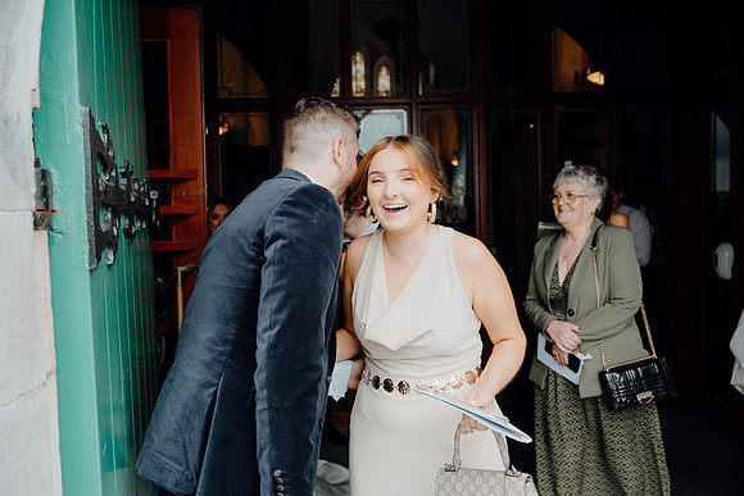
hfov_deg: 65.5
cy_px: 248
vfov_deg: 46.4
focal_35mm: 28
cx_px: 372
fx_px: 579
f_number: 3.5
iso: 200
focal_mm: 28
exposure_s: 1/200
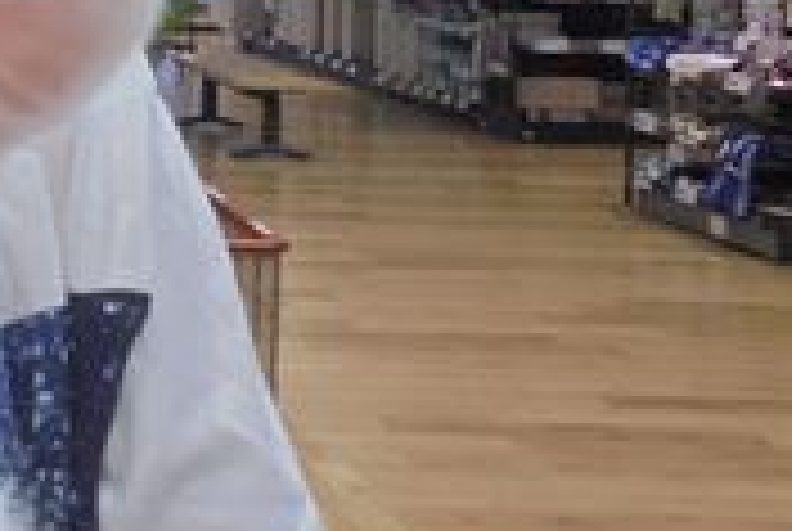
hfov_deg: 19.3
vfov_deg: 14.4
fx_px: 2027
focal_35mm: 92
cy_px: -126
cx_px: -396
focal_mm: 4.6
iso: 100
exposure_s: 1/30
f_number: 3.5
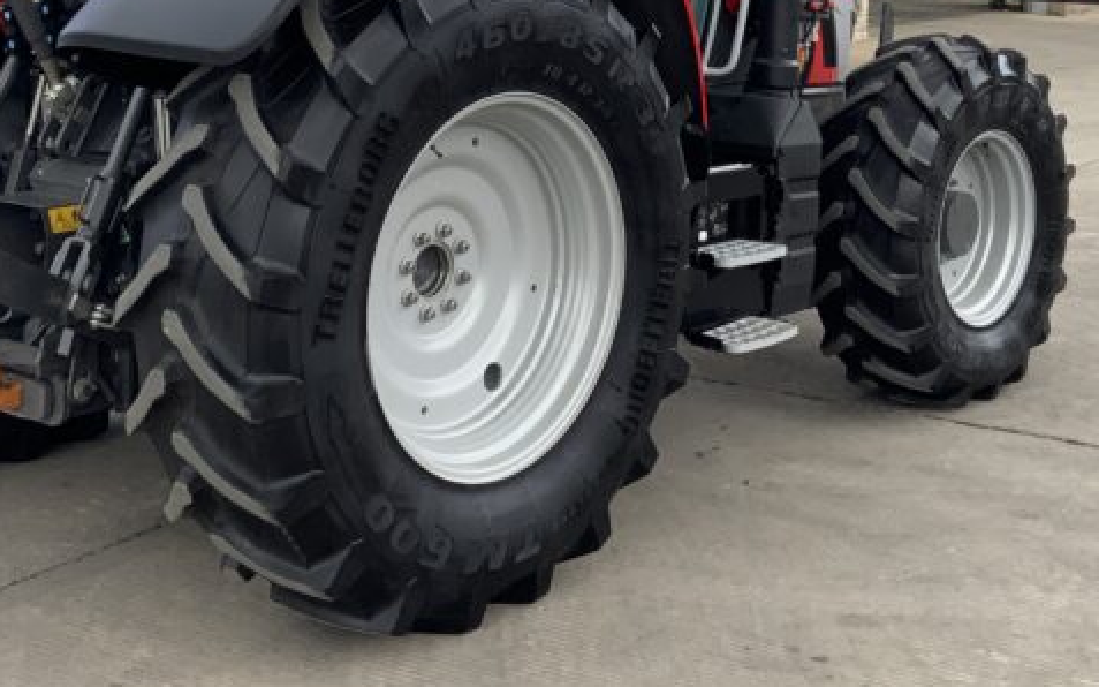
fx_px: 1977
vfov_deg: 19.1
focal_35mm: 66
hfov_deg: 31.1
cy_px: -25
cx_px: 564
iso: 16
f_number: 1.8
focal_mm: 3
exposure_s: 1/309
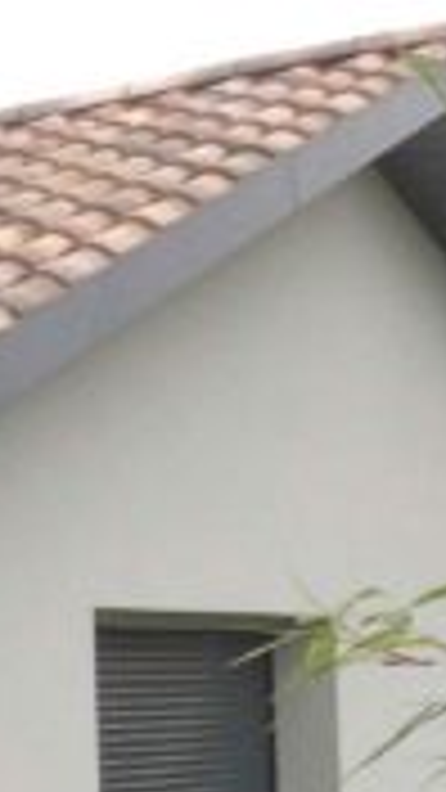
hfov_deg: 6.2
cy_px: 1152
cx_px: -1239
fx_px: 3490
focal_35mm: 166
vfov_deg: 12.4
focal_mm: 4.28
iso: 50
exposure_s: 1/516
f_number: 2.4
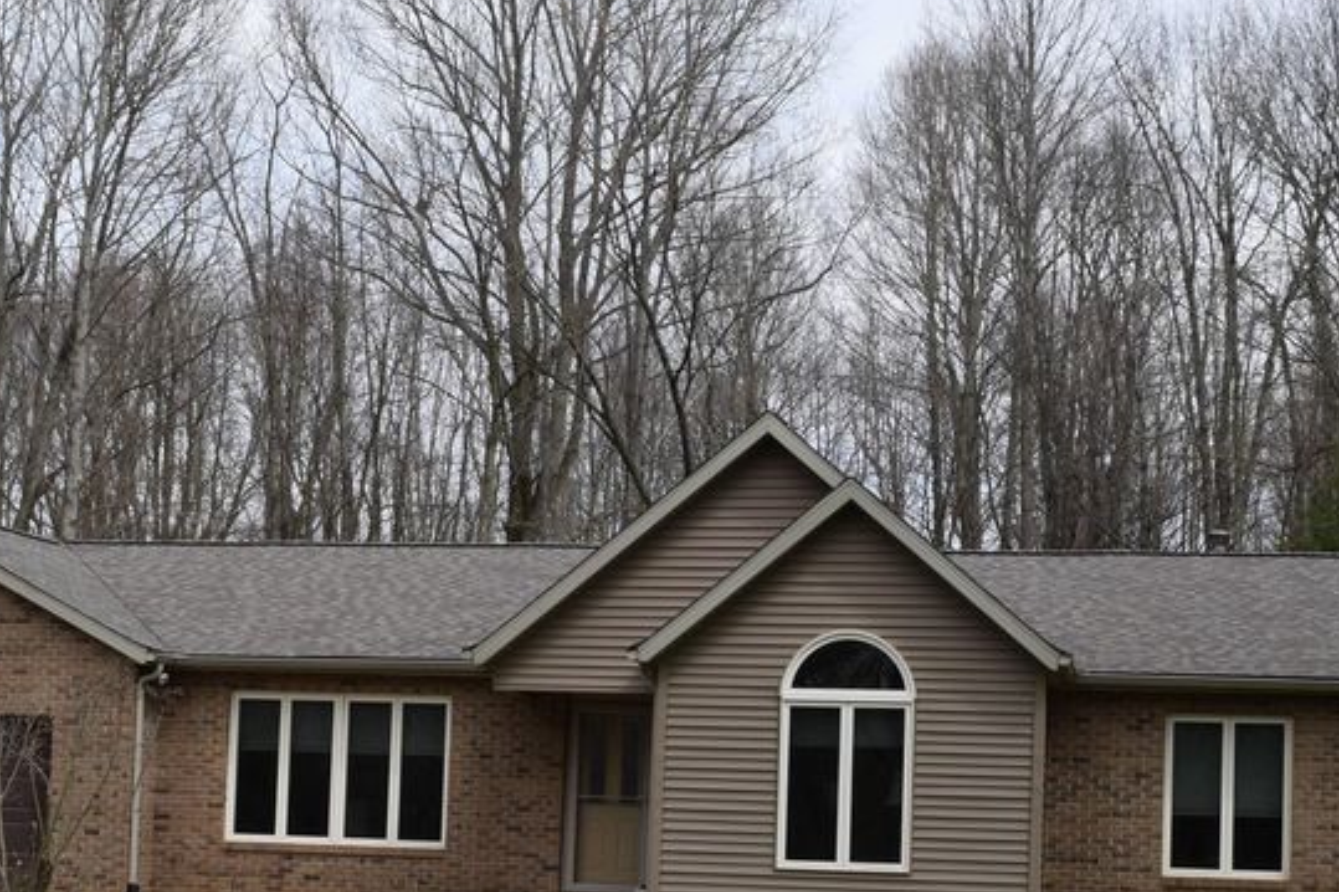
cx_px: 718
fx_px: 2119
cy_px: 729
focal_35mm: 57
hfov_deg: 35.0
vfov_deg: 23.4
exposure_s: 1/320
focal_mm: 20
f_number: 9
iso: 200
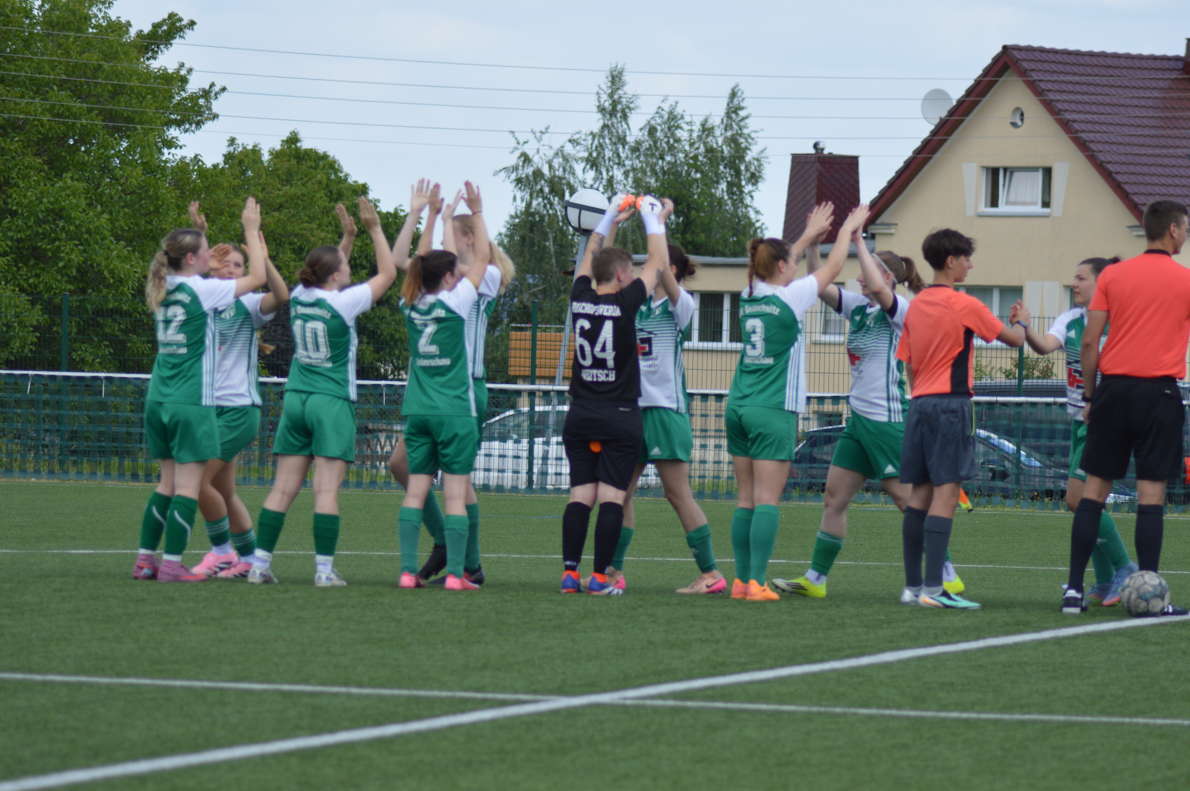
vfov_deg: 6.1
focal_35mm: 225
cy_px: 396
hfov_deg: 9.2
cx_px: 595
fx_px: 7431
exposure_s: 1/1600
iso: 400
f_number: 5.6
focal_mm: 150
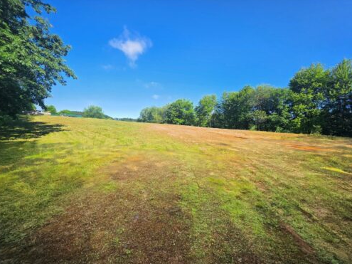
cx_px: 180
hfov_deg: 102.1
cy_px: 137
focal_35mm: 14
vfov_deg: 85.6
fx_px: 142
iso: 40
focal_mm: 2.2
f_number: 1.9
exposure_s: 1/1000
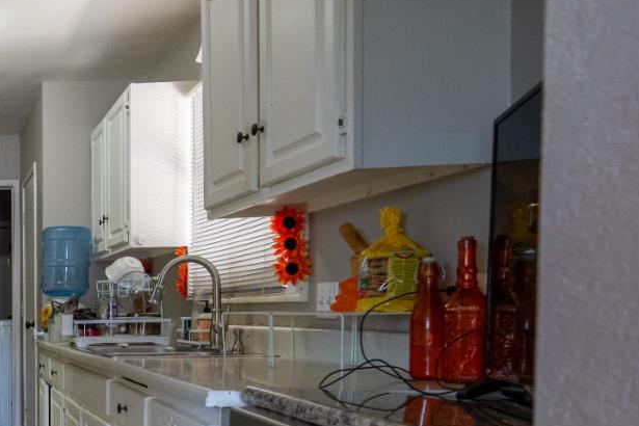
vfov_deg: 33.2
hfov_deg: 37.8
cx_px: -121
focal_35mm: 39
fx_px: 692
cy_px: 346
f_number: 4
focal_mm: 16
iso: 800
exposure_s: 1/250
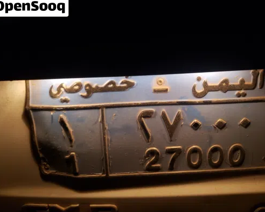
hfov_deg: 54.0
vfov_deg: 44.5
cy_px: 94
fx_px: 259
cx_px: 150
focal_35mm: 33
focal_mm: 4.3
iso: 250
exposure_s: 1/15
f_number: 1.5
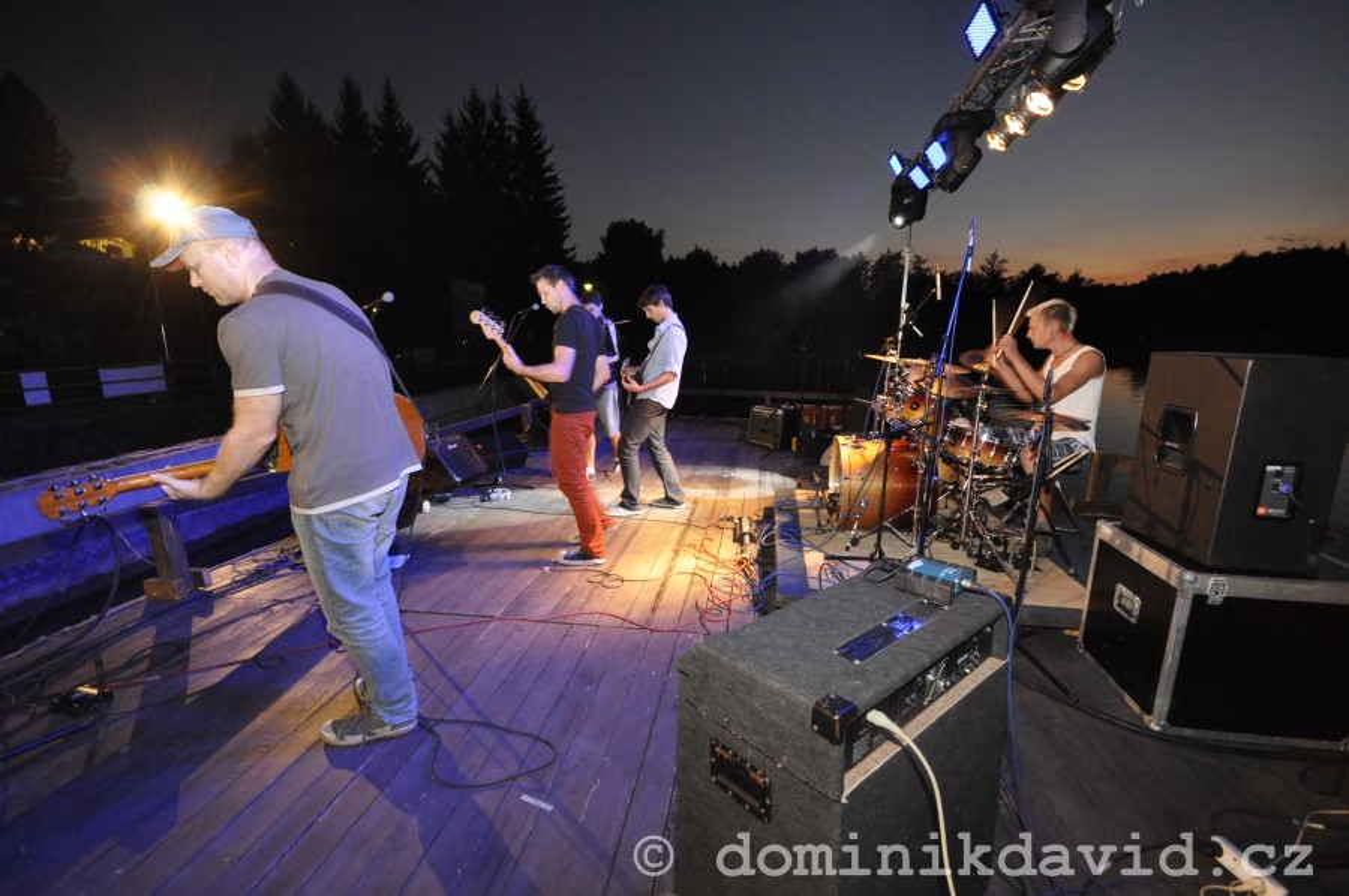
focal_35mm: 15
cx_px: 674
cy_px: 448
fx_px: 561
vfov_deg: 77.2
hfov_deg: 100.5
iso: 2000
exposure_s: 1/20
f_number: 5.6
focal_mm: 10
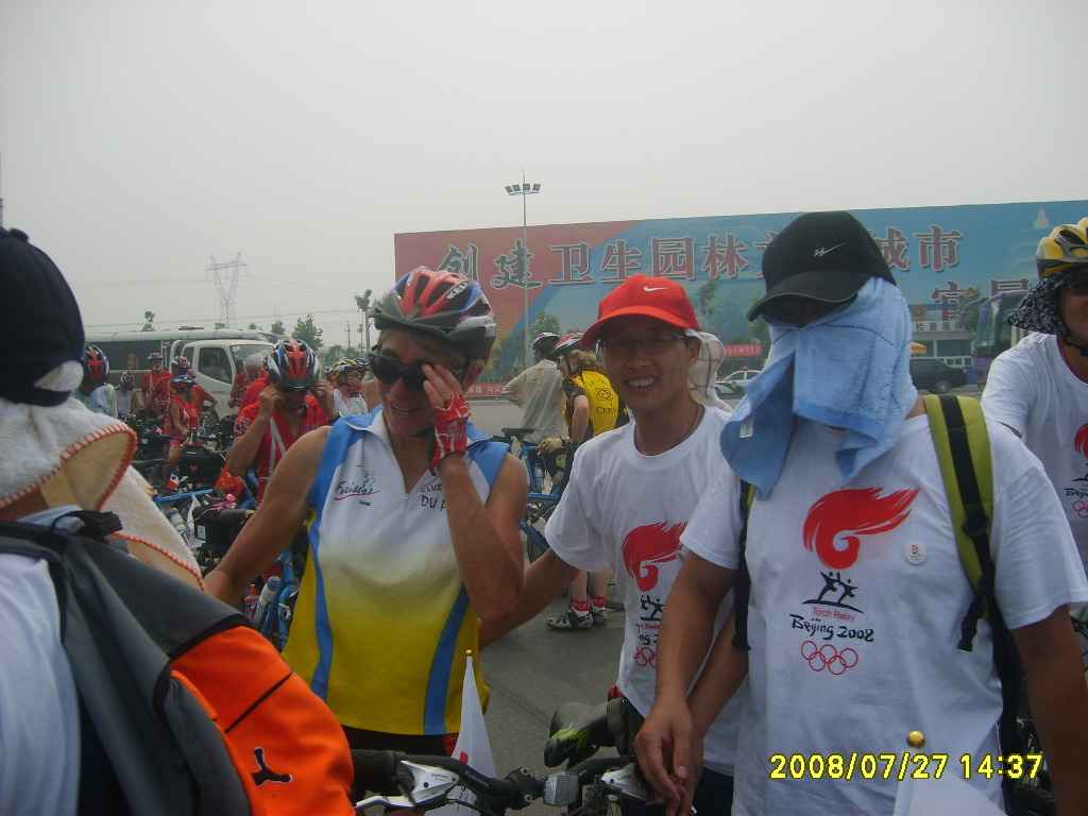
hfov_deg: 52.6
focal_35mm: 35
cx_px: 544
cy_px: 408
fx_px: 1100
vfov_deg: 40.7
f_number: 7.1
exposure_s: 1/250
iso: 50
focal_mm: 5.8
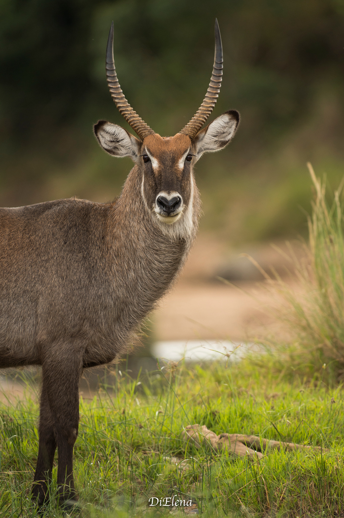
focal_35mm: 600
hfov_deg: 2.3
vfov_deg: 3.4
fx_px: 8610
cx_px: 172
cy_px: 259
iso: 900
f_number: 5.6
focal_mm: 600
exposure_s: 1/640
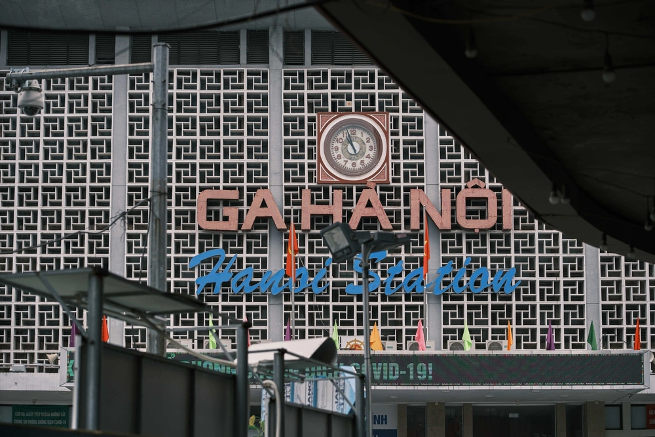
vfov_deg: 16.3
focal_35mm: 84
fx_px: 1528
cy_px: 218
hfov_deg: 24.2
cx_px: 328
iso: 80
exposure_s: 1/1250
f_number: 2.8
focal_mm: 56
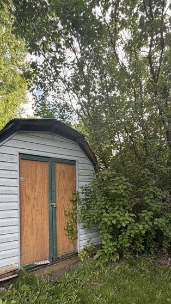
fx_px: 169
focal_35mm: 21
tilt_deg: -2.4
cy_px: 200
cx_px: 80
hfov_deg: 53.6
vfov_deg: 81.3
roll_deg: +0.3
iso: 64
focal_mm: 2.22
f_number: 2.2
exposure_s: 1/140
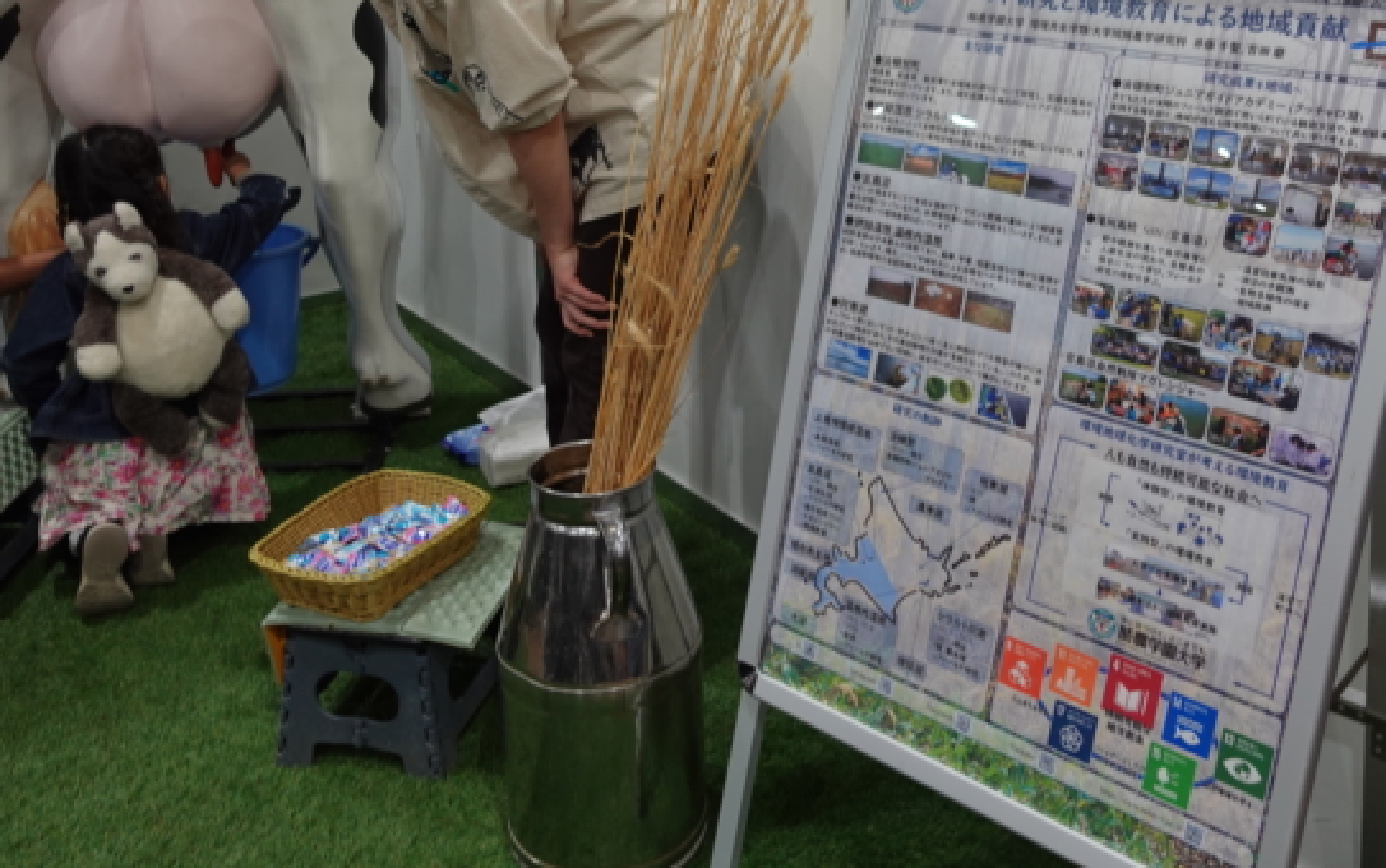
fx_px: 1361
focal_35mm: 36
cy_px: 221
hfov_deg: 53.6
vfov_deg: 34.7
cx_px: 830
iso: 160
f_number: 2.8
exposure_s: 1/30
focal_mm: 9.4
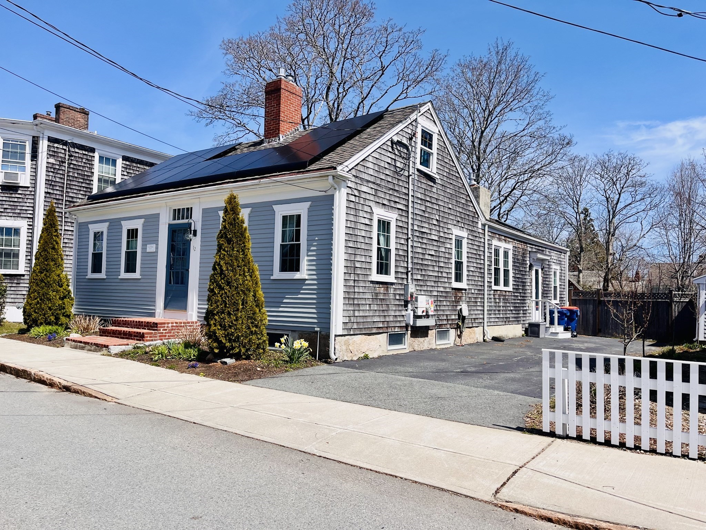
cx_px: 353
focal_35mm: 26
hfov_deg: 67.3
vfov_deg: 53.1
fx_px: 530
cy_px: 265
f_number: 1.6
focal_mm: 5.1
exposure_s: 1/4854
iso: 50
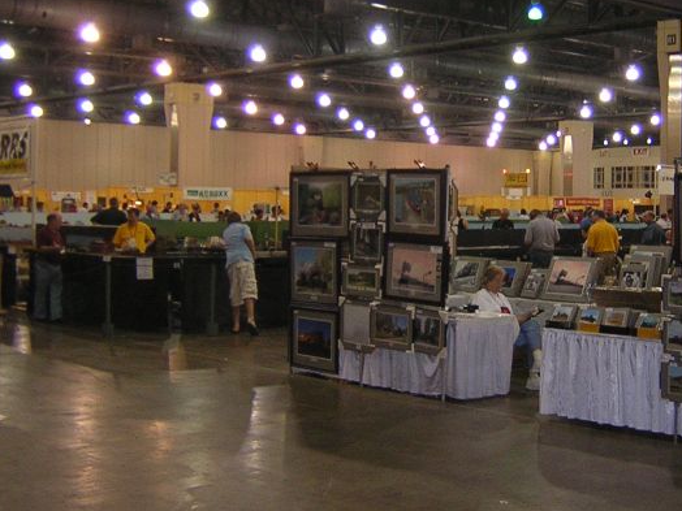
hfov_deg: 34.5
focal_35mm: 55
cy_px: 153
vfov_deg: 26.3
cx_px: 469
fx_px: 1084
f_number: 2.6
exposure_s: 1/60.1
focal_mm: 4.7
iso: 305
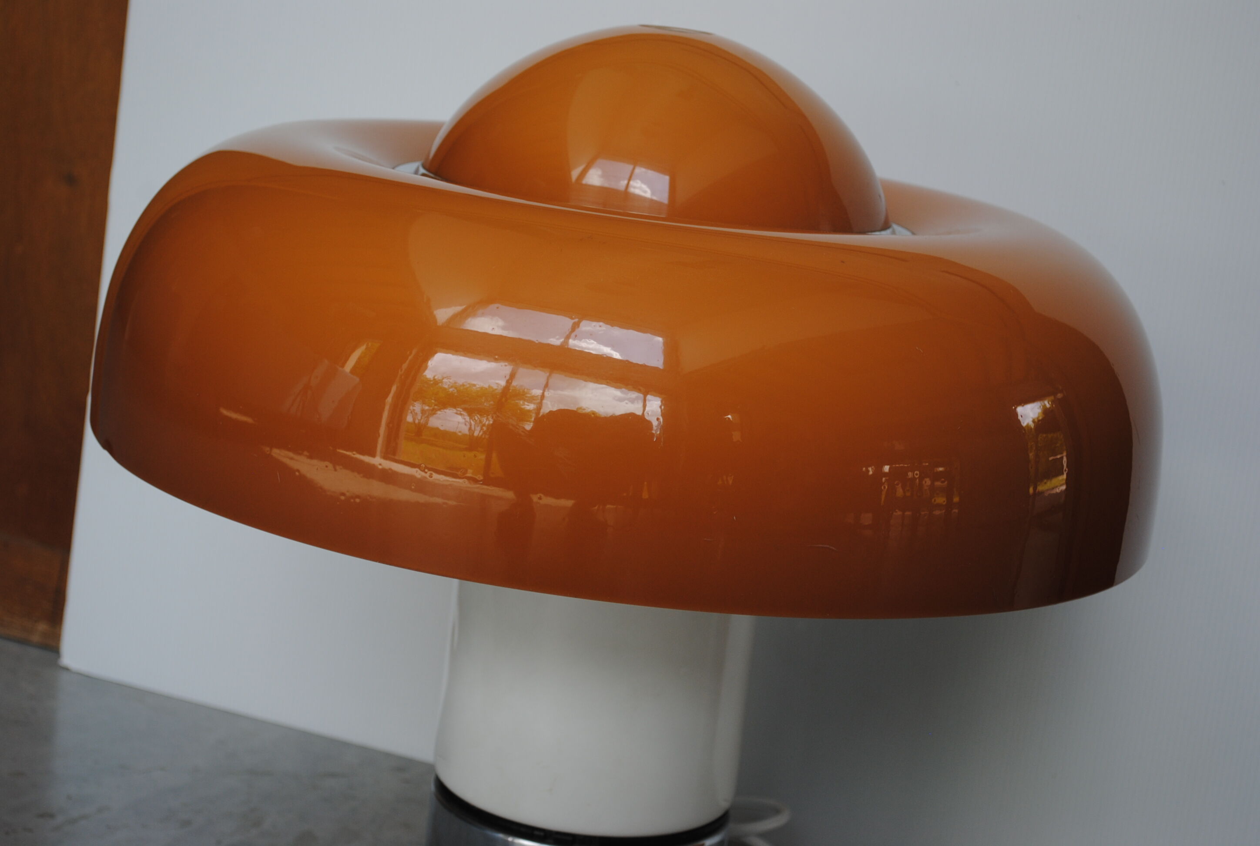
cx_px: 630
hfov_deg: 28.0
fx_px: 2525
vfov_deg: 19.0
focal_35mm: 72
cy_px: 423
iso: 140
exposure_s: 1/125
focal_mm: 48
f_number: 5.6
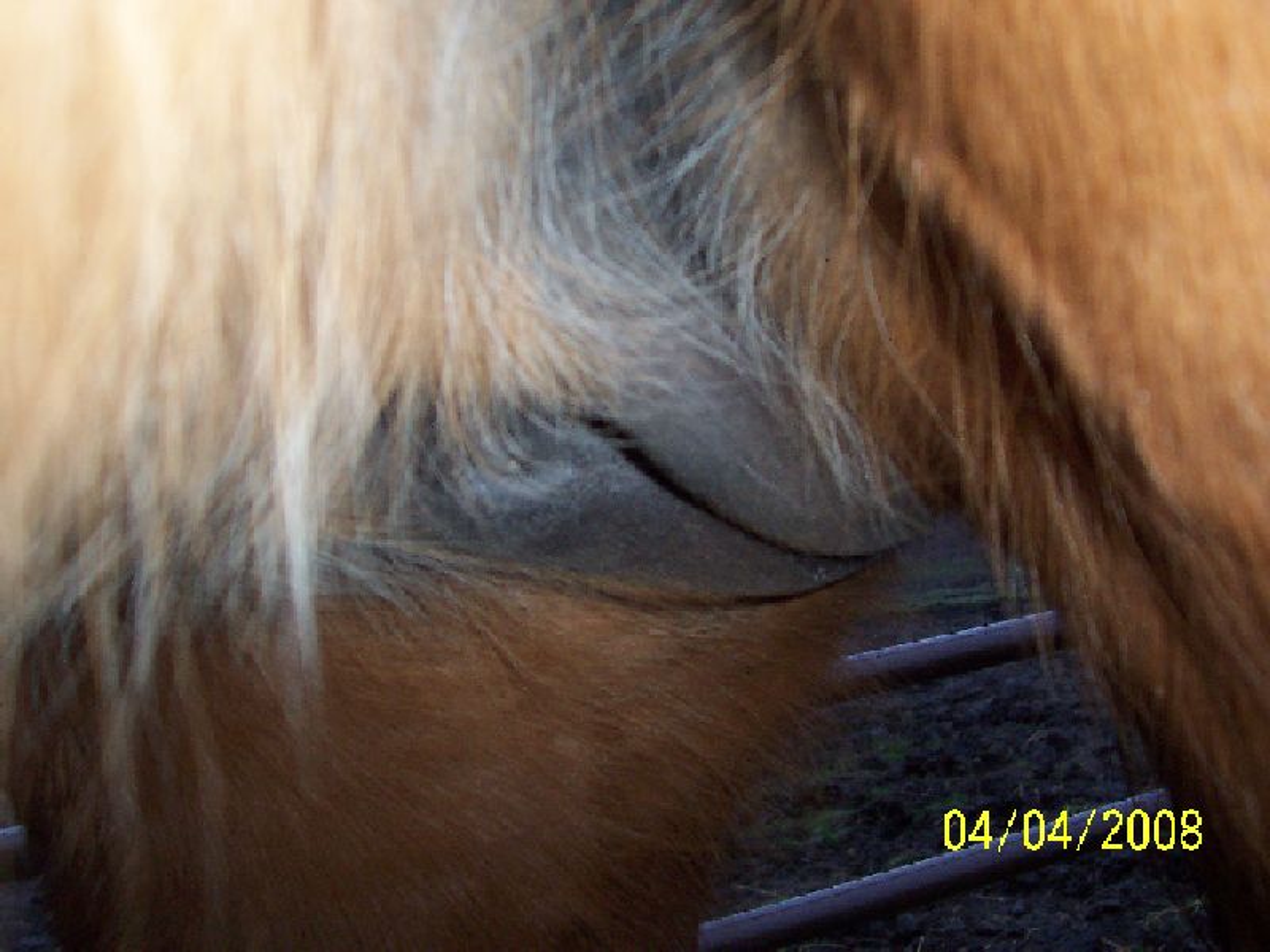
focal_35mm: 37
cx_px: 635
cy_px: 476
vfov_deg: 38.7
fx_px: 1357
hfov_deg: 50.1
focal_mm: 5.6
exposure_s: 1/60
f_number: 2.8
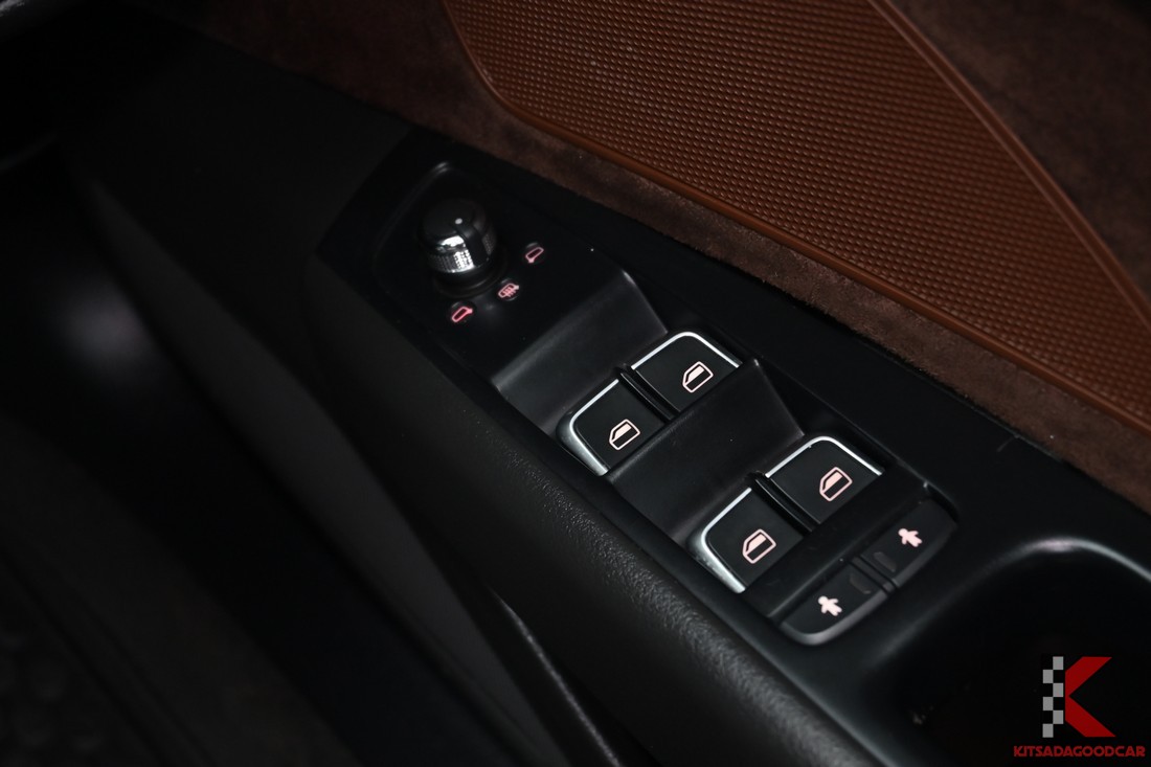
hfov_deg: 30.5
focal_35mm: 66
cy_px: 384
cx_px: 576
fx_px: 2110
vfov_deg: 20.6
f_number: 6
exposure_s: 1/45
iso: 800
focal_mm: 44
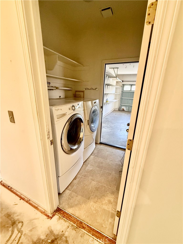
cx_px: 92
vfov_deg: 102.1
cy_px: 122
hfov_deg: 85.7
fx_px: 99
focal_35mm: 14
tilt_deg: -14.9
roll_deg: -2.7
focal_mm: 2.22
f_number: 2.2
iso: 500
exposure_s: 1/60
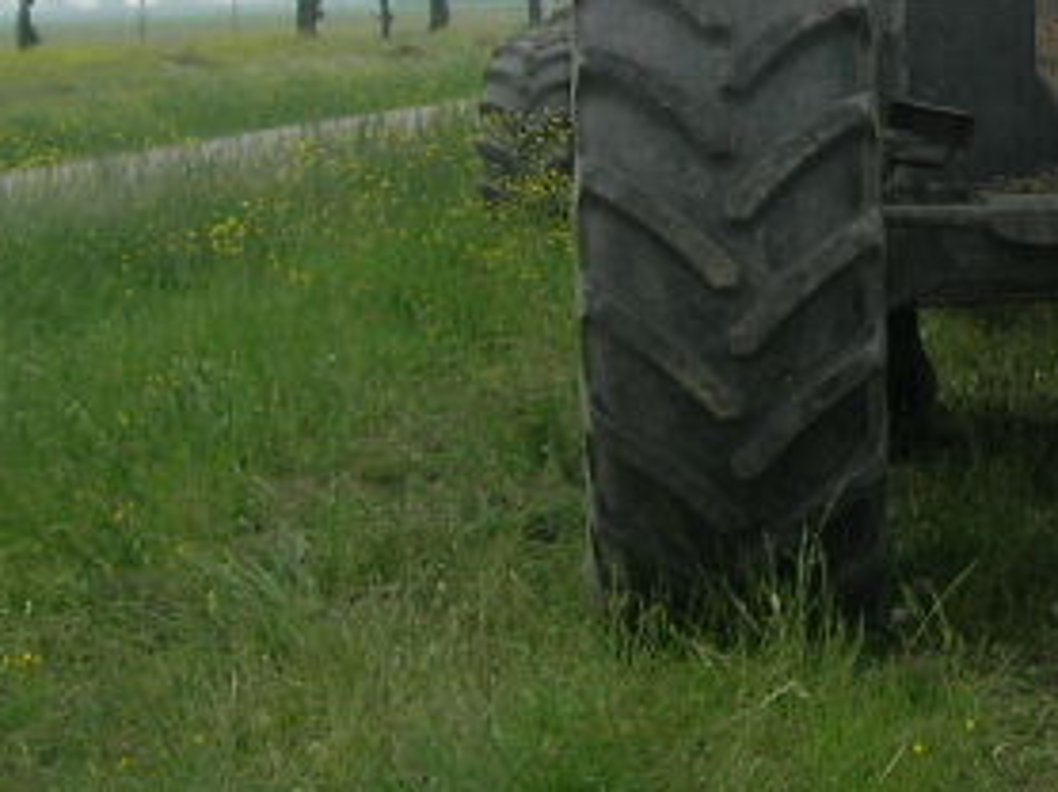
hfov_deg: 13.6
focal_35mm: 140
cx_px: 1340
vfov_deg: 10.5
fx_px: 4275
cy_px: 168
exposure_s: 1/125
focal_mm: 7.8
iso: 64
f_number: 2.8
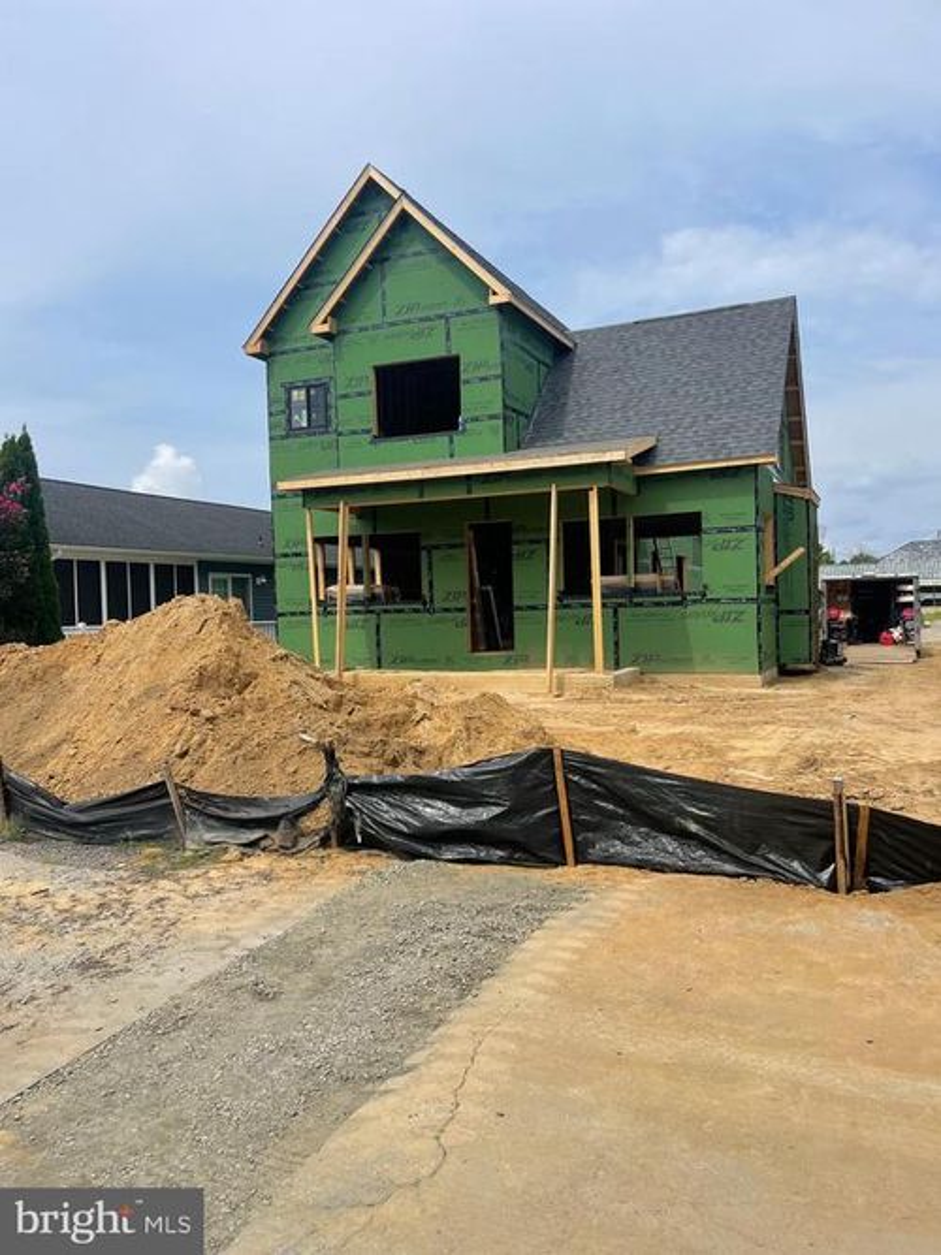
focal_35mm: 26
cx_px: 470
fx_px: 943
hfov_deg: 53.0
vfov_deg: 67.3
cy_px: 628
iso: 32
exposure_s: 1/5051
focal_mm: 4.2
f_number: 1.6
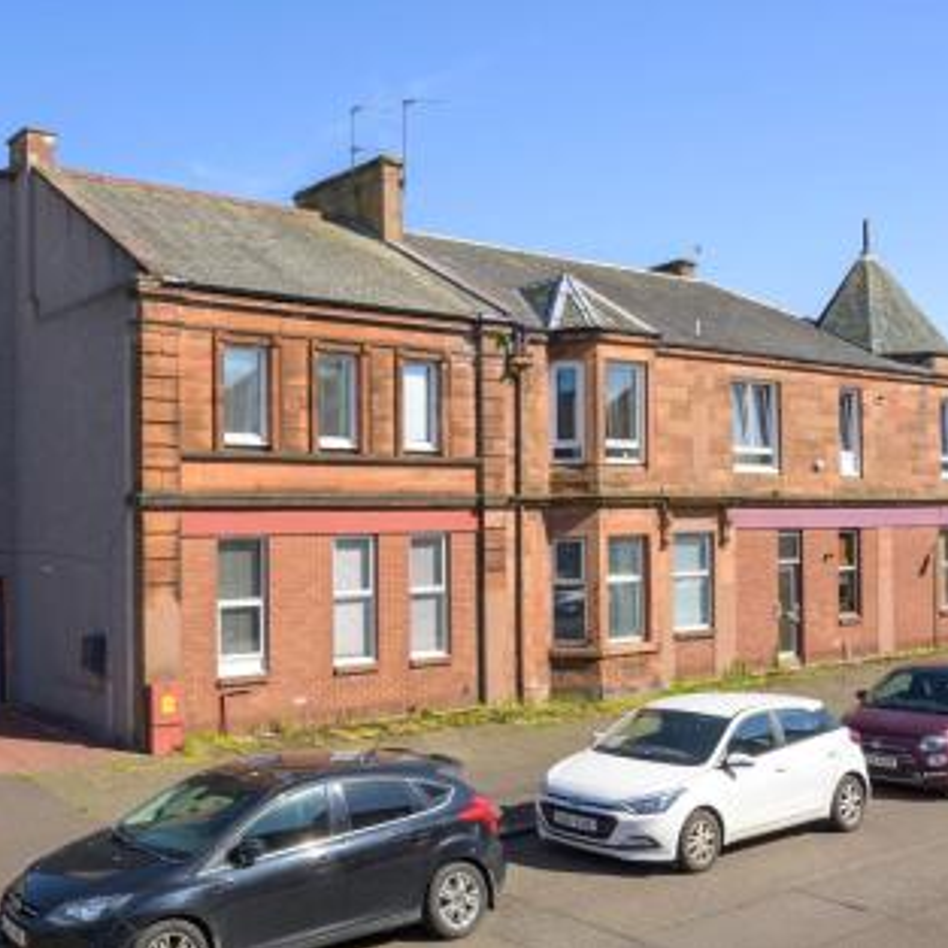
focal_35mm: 31
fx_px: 961
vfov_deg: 52.5
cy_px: 477
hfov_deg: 51.7
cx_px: 324
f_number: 8
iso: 100
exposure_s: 1/200
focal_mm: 24
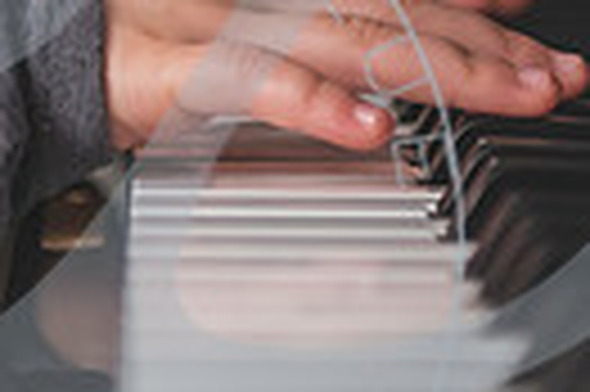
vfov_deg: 4.3
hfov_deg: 6.5
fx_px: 5172
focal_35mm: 316
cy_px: -137
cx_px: 213
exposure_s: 1/125
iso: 400
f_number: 2.8
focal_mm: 70
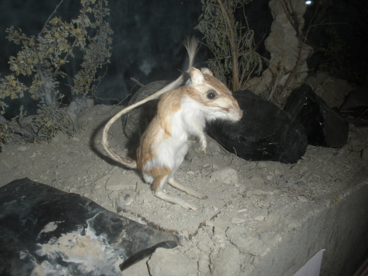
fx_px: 383
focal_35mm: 36
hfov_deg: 51.4
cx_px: 184
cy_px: 138
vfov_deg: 39.7
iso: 64
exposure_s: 1/60
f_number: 3.5
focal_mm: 6.3
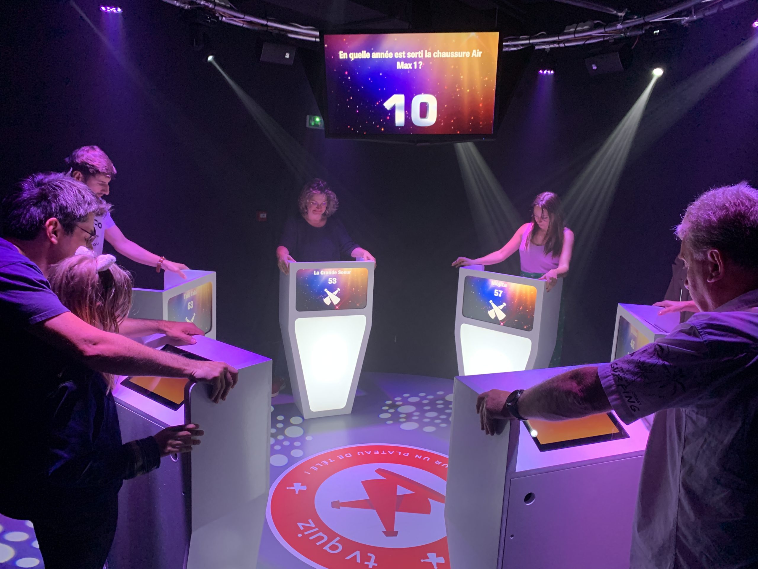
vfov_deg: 53.1
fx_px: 569
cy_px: 284
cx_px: 379
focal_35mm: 26
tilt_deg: -10.7
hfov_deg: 67.3
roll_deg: -2.9
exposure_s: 1/46
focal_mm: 4.25
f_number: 1.8
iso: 400
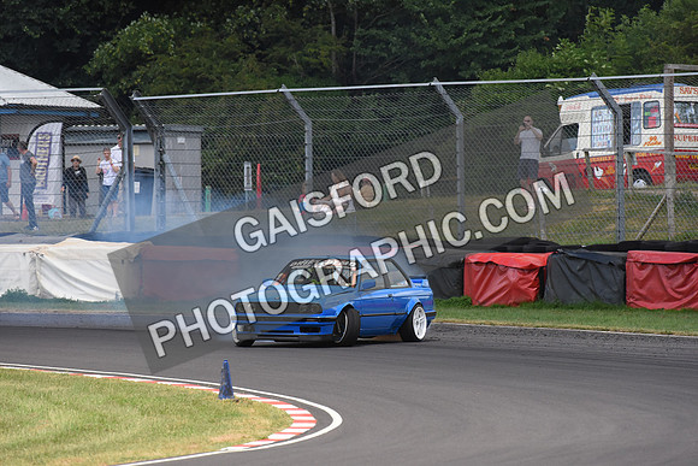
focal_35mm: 400
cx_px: 349
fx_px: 7757
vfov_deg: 3.4
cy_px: 233
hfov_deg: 5.2
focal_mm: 400
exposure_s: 1/1000
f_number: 8
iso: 2200
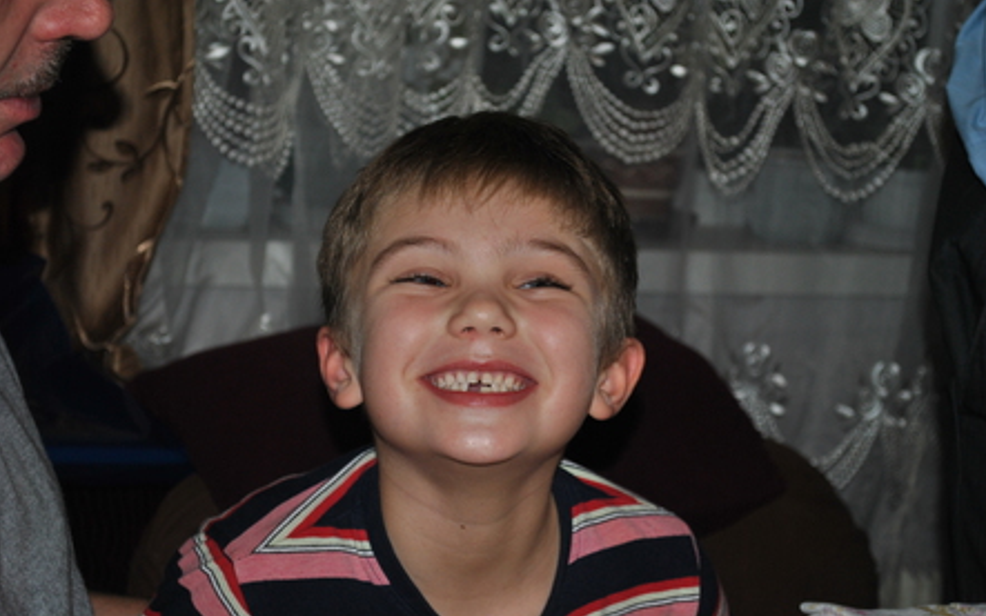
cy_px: 326
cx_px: 492
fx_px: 2298
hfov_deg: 24.2
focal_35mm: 86
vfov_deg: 15.3
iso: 200
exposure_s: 1/60
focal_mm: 55
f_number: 5.6
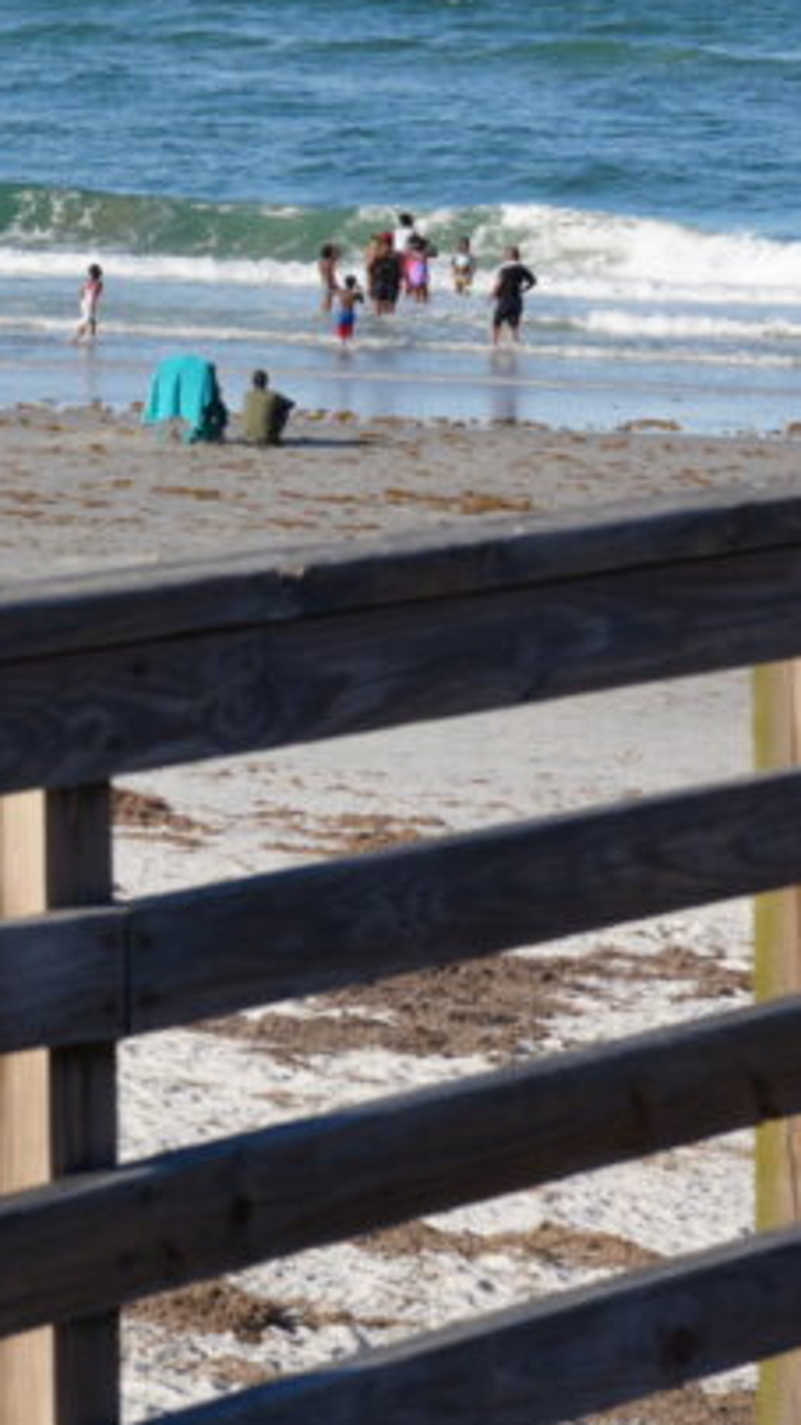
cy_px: 459
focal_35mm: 210
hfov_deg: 5.7
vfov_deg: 10.3
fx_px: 7936
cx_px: -162
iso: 100
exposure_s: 1/200
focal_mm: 50
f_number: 10
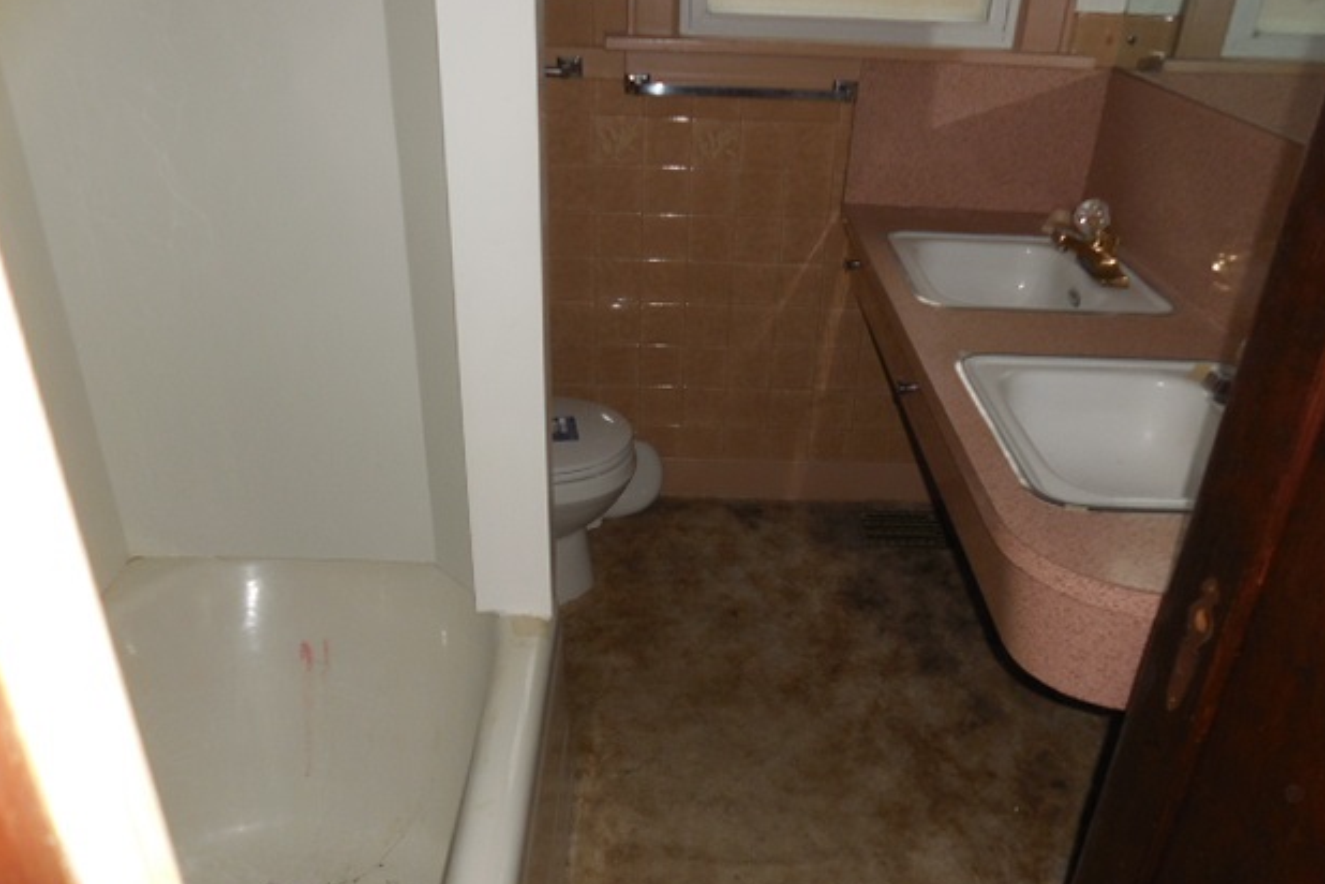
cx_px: 671
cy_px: 502
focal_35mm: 28
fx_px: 1030
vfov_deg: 46.3
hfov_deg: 65.5
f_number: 3.5
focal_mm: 4.6
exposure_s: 1/25
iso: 200
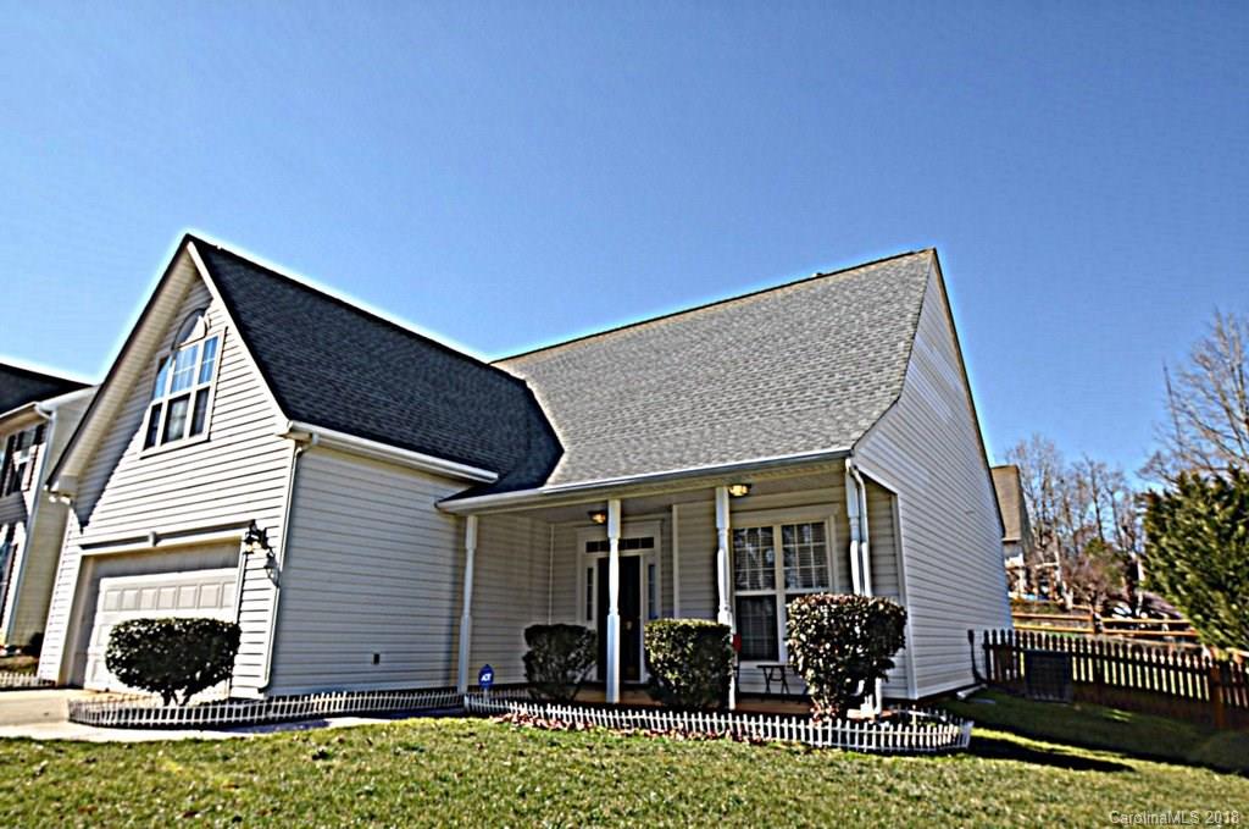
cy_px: 414
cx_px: 624
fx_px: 727
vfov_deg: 59.3
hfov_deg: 81.3
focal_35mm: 21
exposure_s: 1/200
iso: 100
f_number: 8
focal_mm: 14
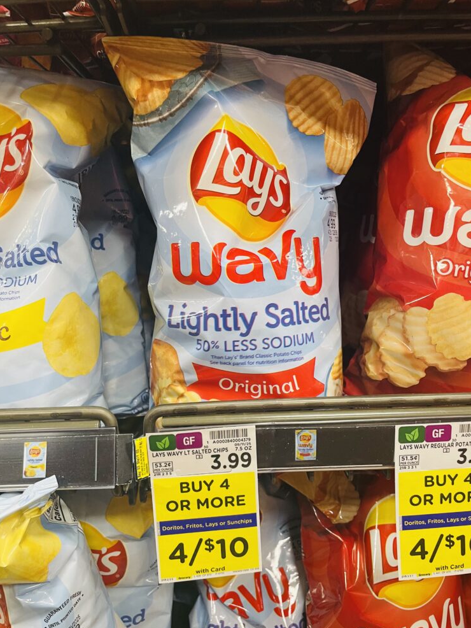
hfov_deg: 51.4
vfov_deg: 65.3
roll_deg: +2.6
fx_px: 490
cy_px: 325
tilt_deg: -13.6
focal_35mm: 27
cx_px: 232
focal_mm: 4.2
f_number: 1.6
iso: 125
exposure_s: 1/60
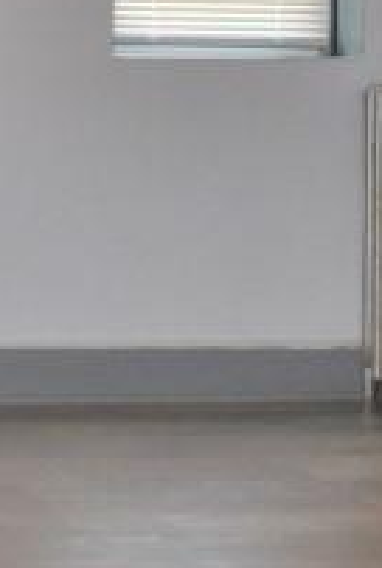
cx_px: 444
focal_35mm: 204
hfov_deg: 6.7
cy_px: -404
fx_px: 3225
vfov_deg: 9.6
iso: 200
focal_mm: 24
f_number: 4
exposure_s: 1/60
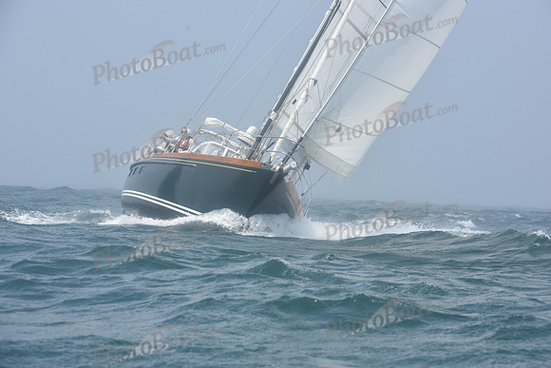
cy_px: 184
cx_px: 276
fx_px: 1868
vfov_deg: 11.2
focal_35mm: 122
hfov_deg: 16.8
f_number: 9
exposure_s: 1/800
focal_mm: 122
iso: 320
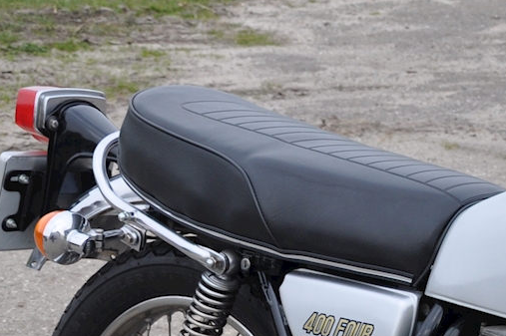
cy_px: 378
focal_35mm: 159
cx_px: 649
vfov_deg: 8.5
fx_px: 2233
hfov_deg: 12.5
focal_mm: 28
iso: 200
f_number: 7.1
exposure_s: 1/200
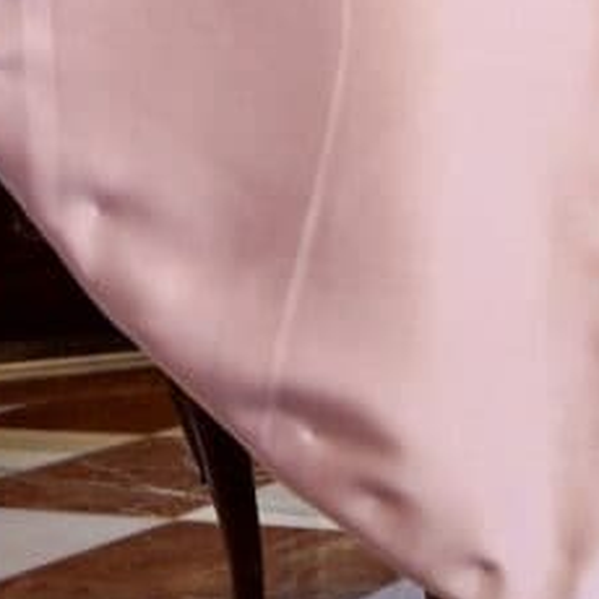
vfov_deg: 18.4
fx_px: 1782
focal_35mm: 91
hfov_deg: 17.8
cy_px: -39
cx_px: 797
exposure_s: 1/80
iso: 1000
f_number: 4
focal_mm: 24
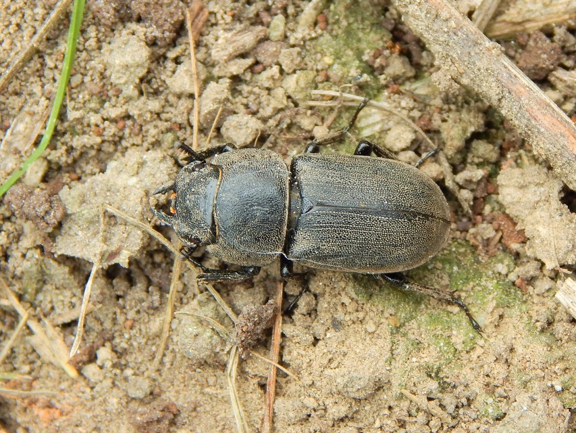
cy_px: 216
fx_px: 1897
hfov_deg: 17.3
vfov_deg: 13.0
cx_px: 288
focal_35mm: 114
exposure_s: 1/160
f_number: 4.6
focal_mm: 20.5
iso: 125
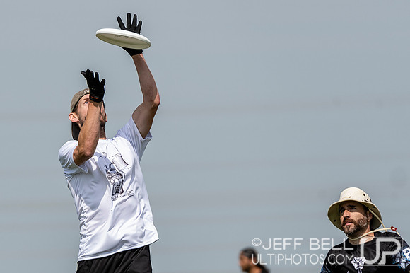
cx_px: 85
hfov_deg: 4.2
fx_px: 5653
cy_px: 155
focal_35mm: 497
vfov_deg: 2.8
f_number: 4
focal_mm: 200
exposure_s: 1/2500
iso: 200
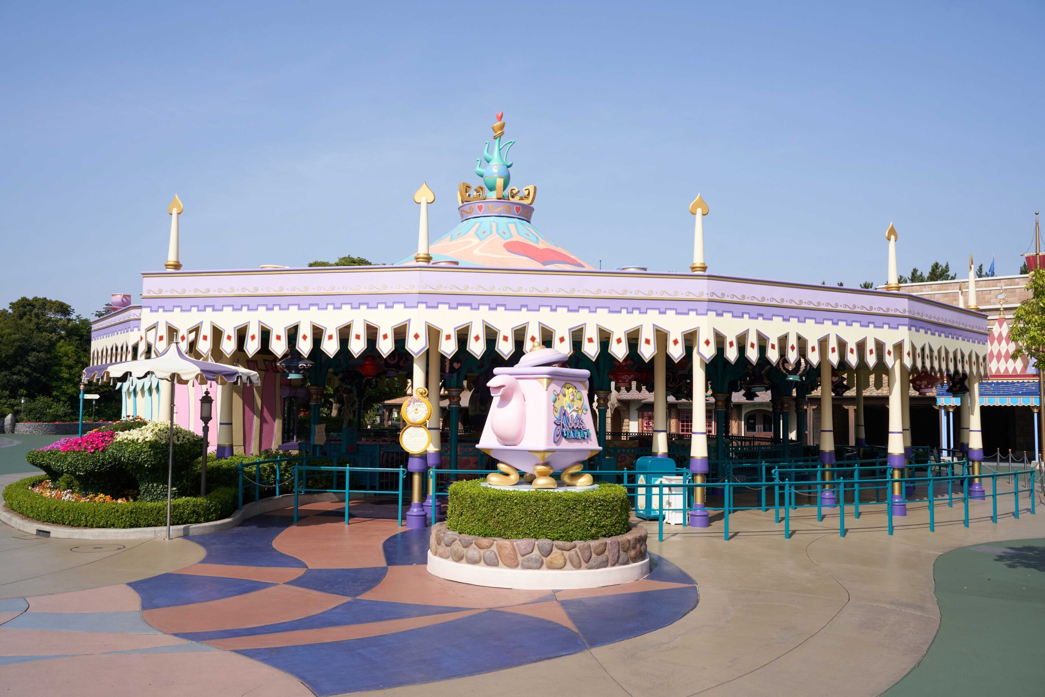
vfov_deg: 43.6
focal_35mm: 30
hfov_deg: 61.9
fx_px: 871
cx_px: 522
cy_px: 348
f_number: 9
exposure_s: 1/640
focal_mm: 30
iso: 320
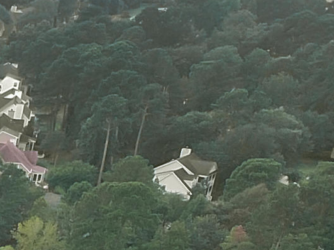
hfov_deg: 10.4
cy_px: 563
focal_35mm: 147
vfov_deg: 9.2
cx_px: -600
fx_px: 1418
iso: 100
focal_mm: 4.73
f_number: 2.2
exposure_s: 1/173
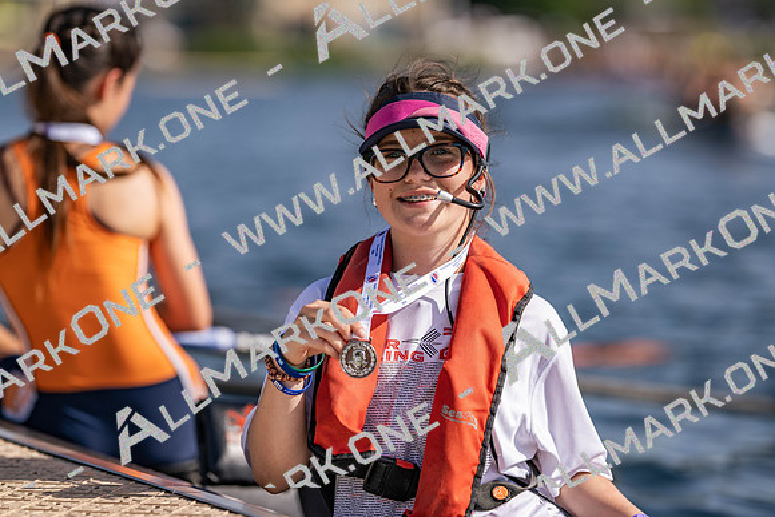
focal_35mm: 135
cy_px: 258
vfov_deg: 10.2
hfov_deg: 15.2
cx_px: 388
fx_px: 2907
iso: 64
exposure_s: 1/6400
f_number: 1.8
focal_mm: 135
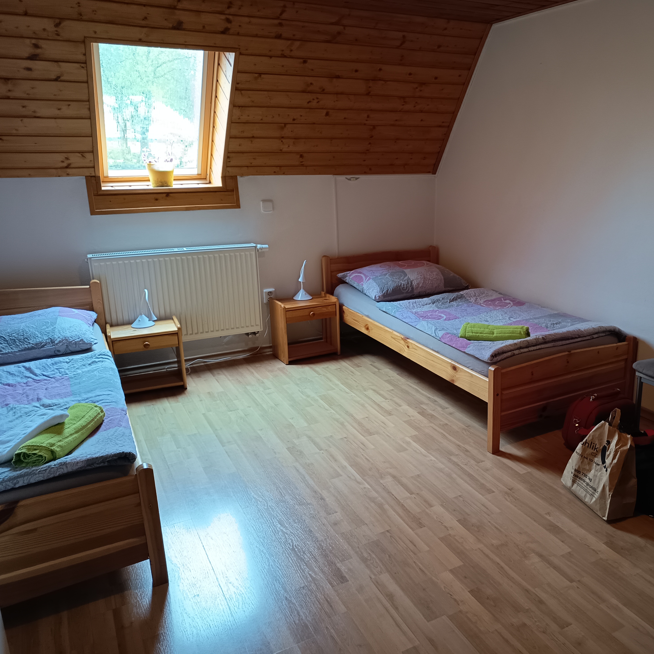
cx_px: 429
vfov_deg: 55.6
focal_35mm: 29
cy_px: 320
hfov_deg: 54.6
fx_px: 620
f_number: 1.7
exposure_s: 1/25
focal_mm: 5.27
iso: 447
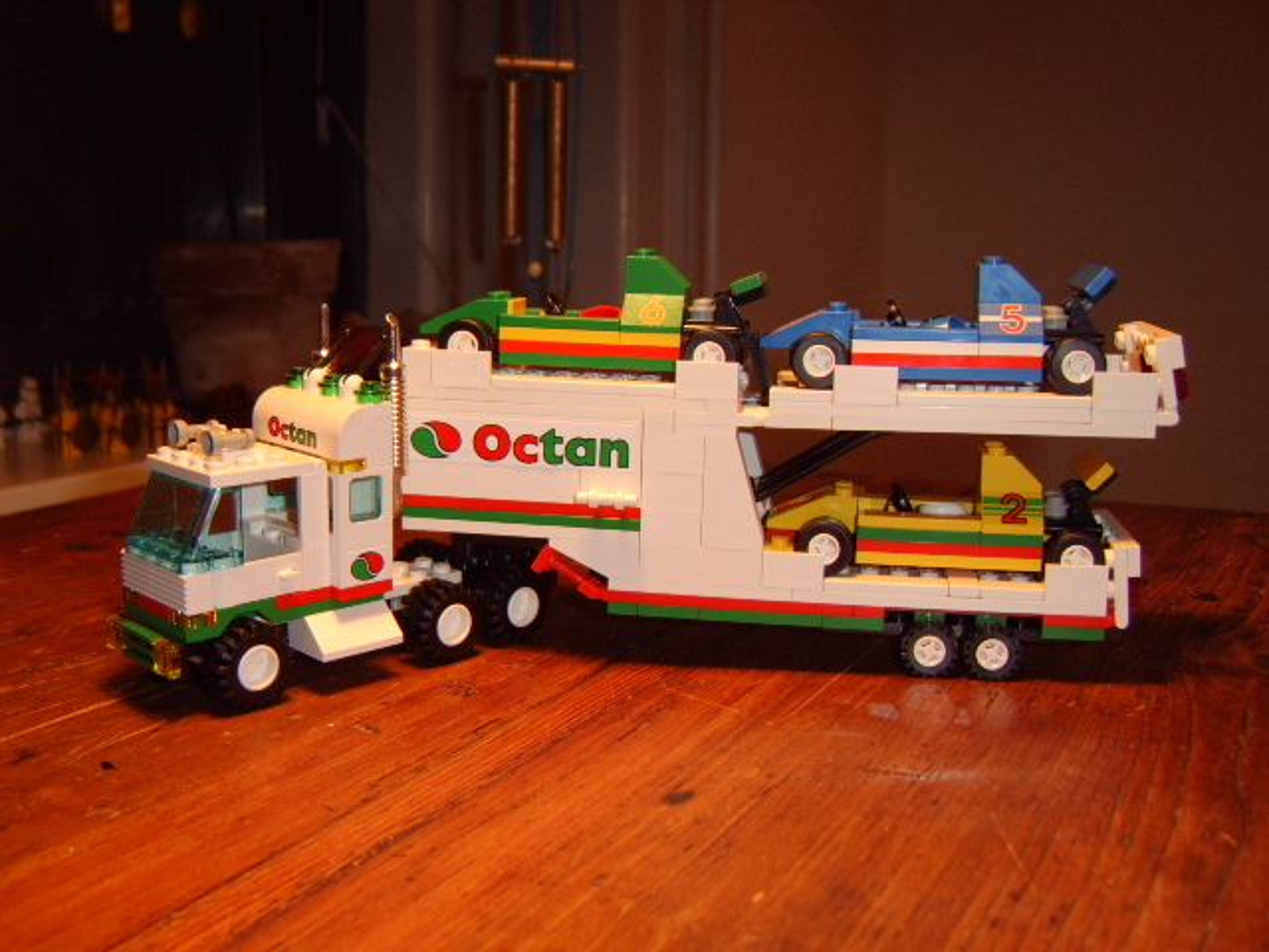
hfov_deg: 58.4
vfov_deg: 45.4
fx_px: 1136
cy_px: 476
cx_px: 634
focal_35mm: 31
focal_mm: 8.13
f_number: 2.7
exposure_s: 1/30
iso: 141
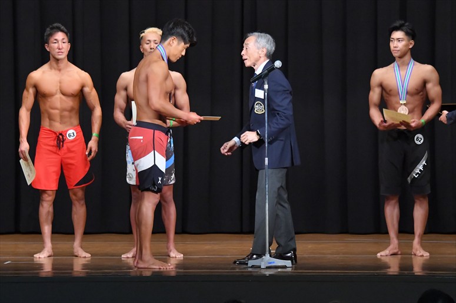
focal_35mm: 202
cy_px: 152
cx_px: 228
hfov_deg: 10.2
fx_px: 2557
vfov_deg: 6.8
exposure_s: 1/400
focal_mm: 135
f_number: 5.6
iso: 8000
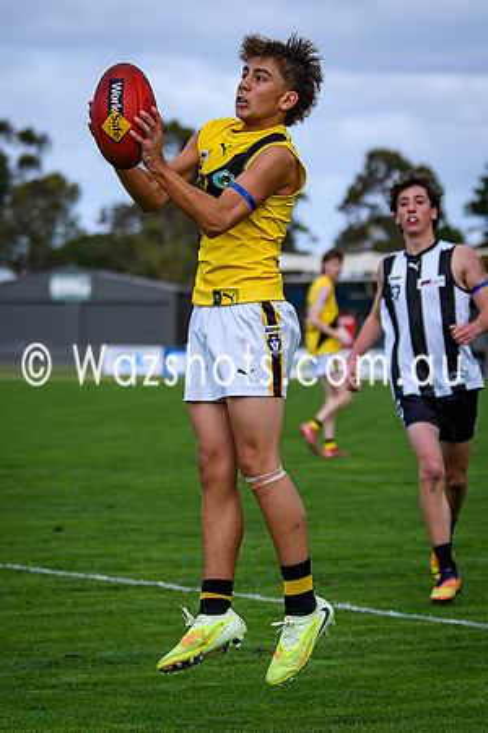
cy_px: 363
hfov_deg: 6.9
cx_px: 217
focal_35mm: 200
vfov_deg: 10.3
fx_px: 4064
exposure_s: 1/3200
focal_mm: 72
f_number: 2.8
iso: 180
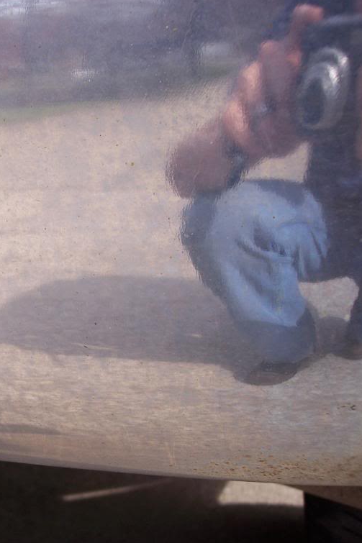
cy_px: 273
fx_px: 830
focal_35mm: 55
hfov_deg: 23.7
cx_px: 8
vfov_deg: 36.3
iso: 100
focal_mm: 8
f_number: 3.4
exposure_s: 1/350
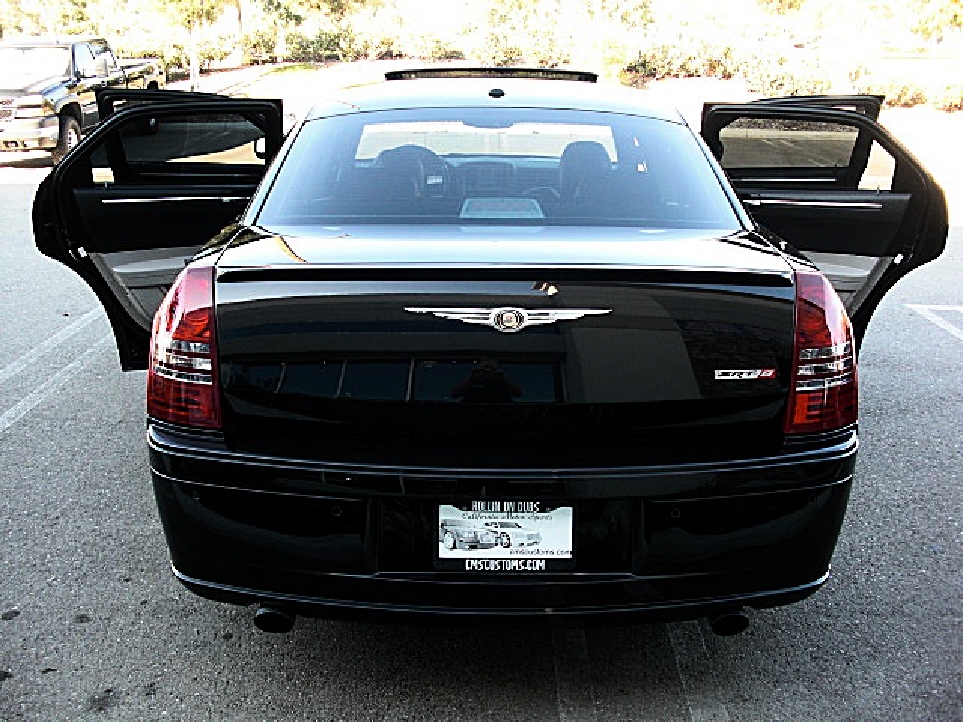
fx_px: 1002
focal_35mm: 36
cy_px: 361
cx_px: 482
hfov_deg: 51.4
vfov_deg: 39.7
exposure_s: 1/100
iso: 100
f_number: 2.8
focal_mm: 6.3
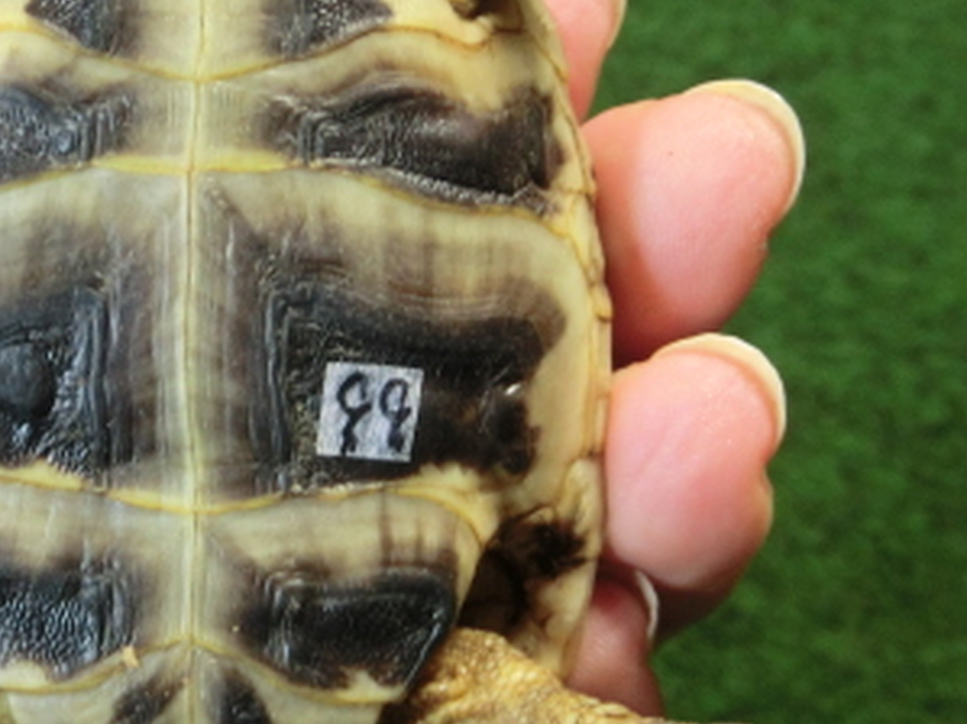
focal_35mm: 60
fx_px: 1675
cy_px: 381
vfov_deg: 24.4
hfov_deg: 31.3
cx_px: 181
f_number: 3
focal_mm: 5
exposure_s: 1/60
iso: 320
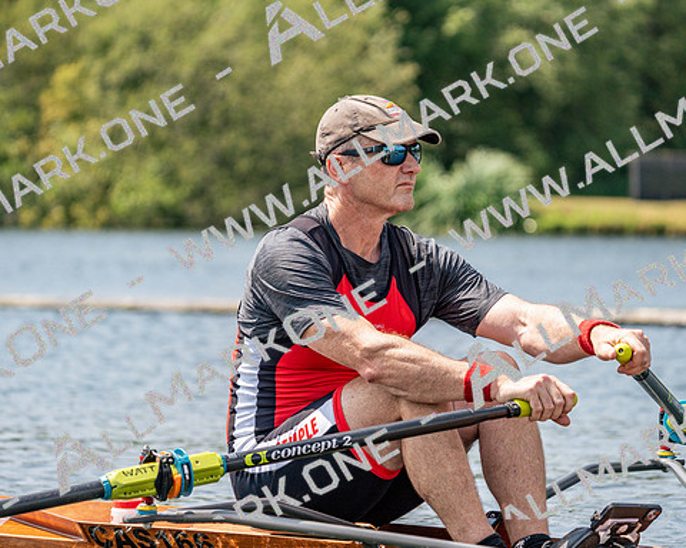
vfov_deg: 6.8
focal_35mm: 227
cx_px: 344
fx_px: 4609
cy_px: 275
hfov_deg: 8.5
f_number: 5.6
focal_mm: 200
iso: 320
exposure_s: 1/1600
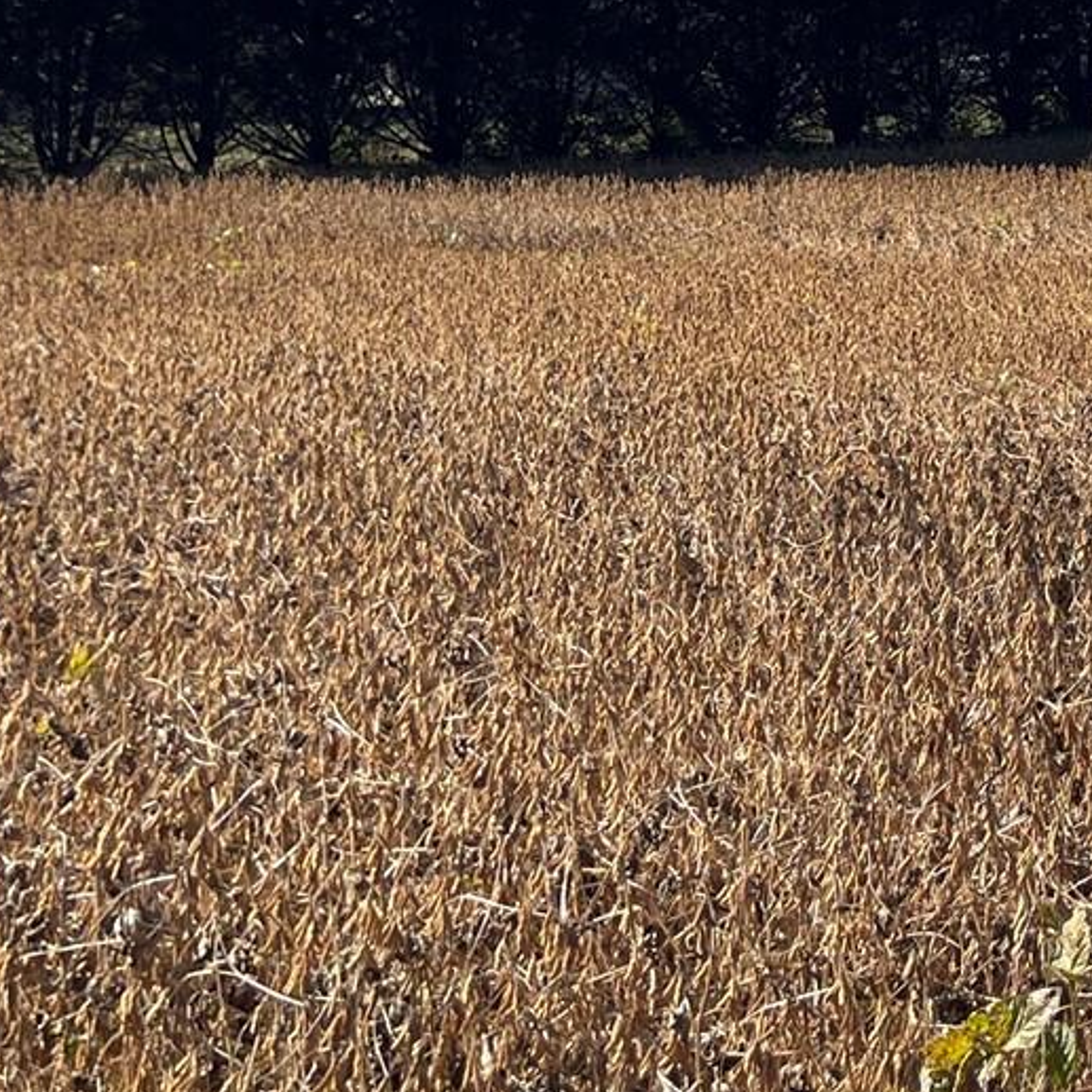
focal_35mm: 91
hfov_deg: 17.4
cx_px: 1593
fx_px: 3248
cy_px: -213
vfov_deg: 18.1
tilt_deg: +5.9
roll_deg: +0.6
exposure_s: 1/2597
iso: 32
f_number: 1.6
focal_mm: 5.1
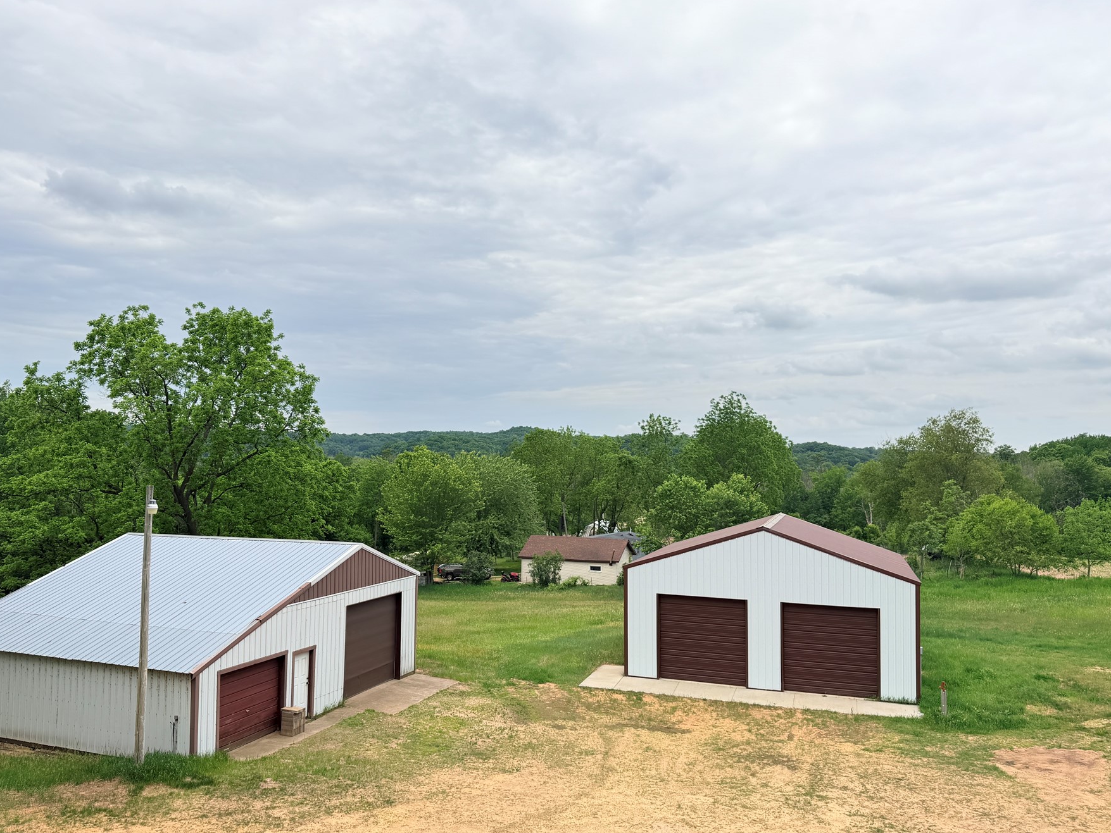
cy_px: 431
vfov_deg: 49.8
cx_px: 500
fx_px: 899
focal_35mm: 28
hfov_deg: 63.3
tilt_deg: +1.1
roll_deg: +0.6
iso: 100
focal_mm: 6.76
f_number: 1.78
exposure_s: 1/3759
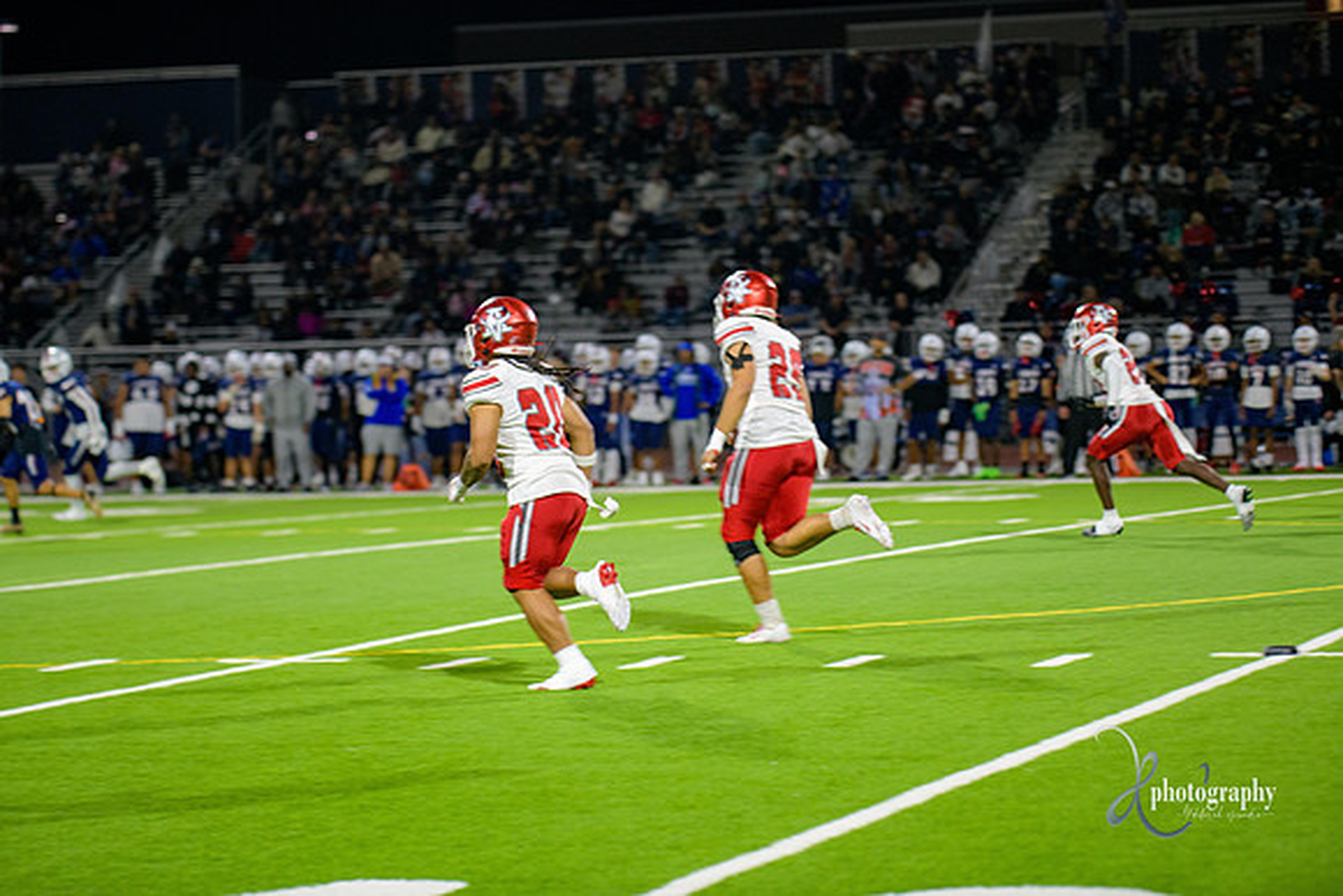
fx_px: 4478
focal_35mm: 120
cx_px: 672
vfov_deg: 11.4
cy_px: 448
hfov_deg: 17.1
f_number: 2.8
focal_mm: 120
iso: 2000
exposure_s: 1/250
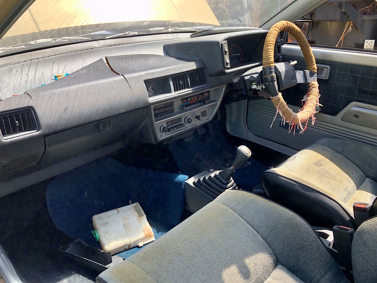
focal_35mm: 28
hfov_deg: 63.4
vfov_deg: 49.7
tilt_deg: -28.6
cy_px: 142
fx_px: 305
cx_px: 188
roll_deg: +1.4
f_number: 1.8
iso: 20
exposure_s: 1/353
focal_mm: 3.99
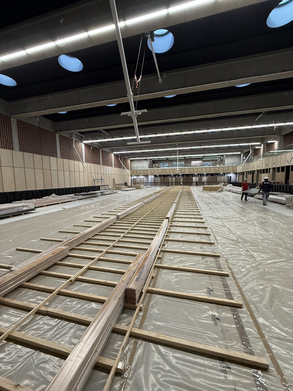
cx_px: 146
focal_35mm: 14
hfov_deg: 85.7
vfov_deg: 102.1
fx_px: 158
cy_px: 196
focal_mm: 2.22
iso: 320
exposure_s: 1/99
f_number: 2.2
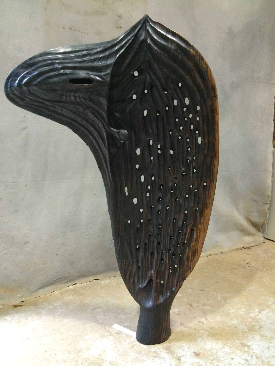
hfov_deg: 48.2
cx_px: 138
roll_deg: +0.7
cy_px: 183
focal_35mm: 29
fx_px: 307
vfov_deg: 61.7
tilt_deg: -9.8
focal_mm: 4.15
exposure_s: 1/30
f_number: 2.2
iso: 250
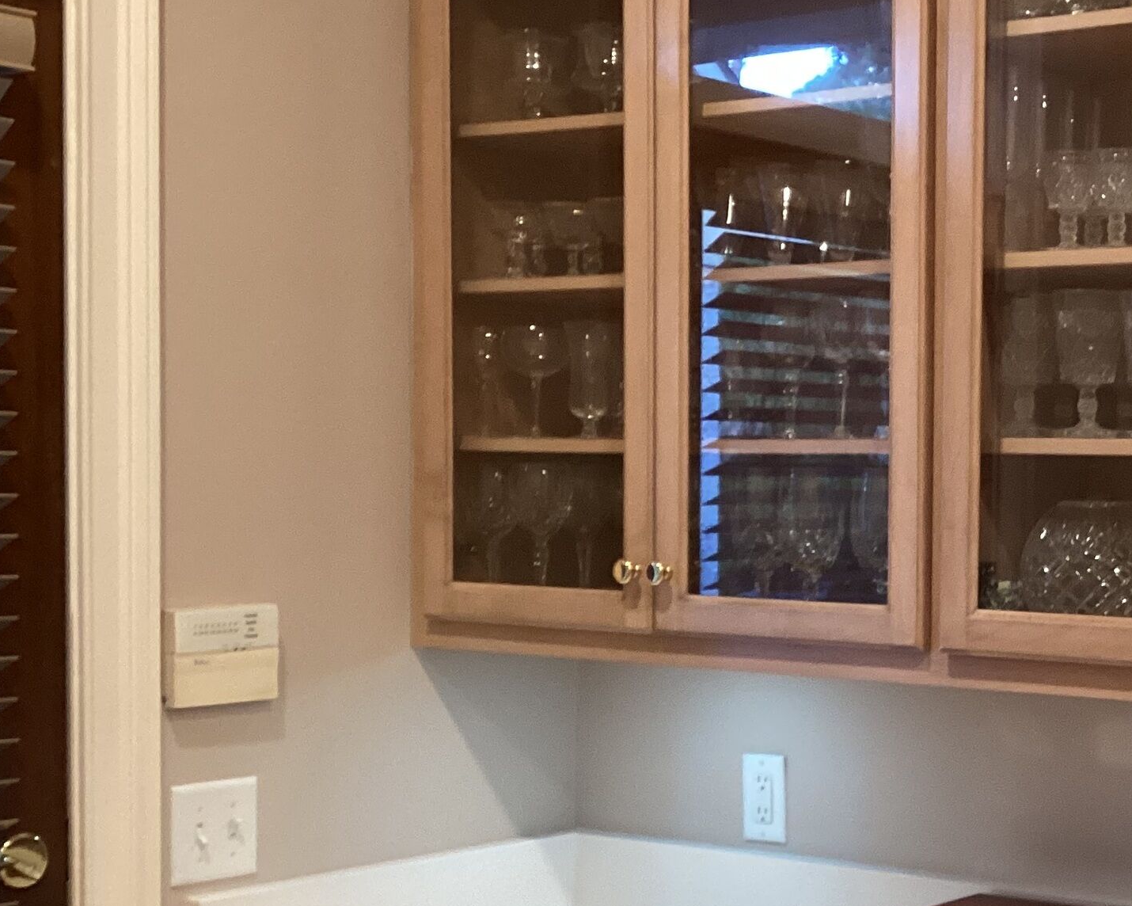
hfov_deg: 28.0
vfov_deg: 23.4
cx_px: 1029
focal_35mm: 65
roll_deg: +0.0
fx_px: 2178
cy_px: 561
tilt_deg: -2.5
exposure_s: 1/40
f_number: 2.4
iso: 250
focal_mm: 3.3
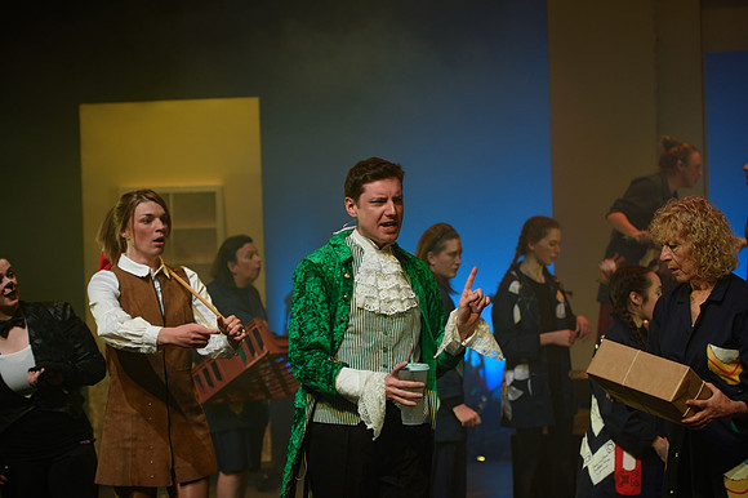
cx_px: 374
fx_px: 1454
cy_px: 249
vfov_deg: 19.4
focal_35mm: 70
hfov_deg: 28.9
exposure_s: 1/160
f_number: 2.8
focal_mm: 70
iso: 800
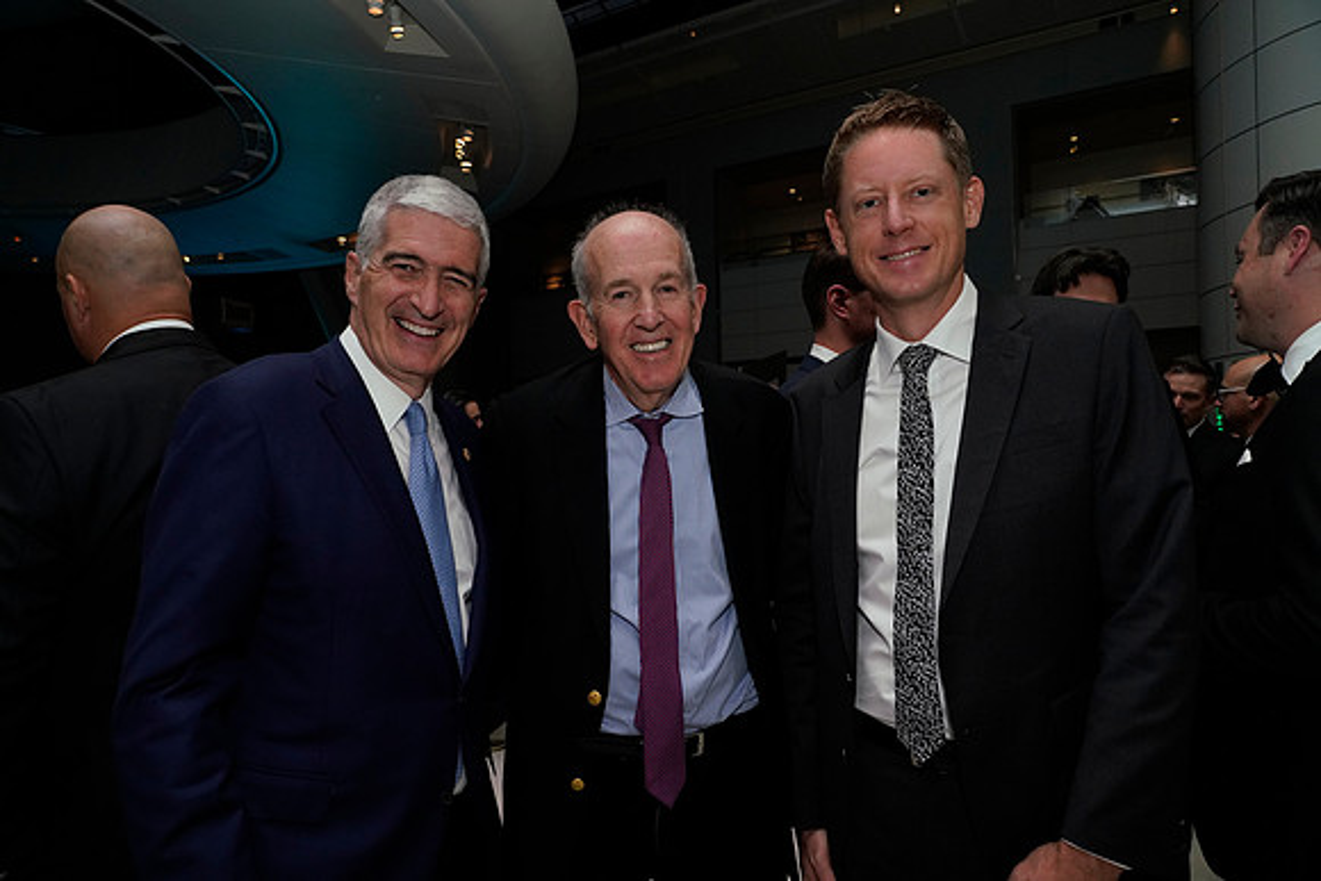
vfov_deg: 53.2
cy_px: 440
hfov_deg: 73.7
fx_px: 881
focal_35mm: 24
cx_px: 660
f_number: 8
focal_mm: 24
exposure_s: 1/125
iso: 2500
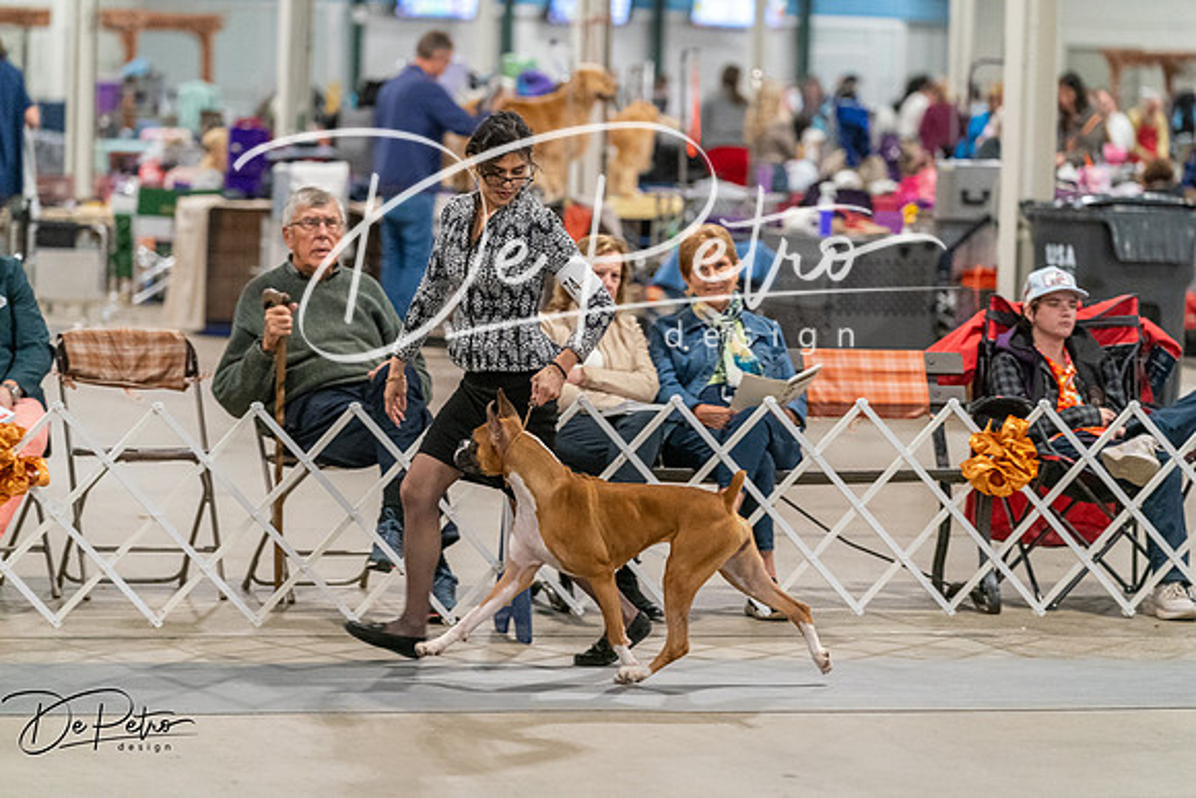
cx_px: 598
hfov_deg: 12.1
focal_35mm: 170
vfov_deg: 8.1
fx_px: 5649
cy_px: 399
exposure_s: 1/250
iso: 6400
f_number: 3.5
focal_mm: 170
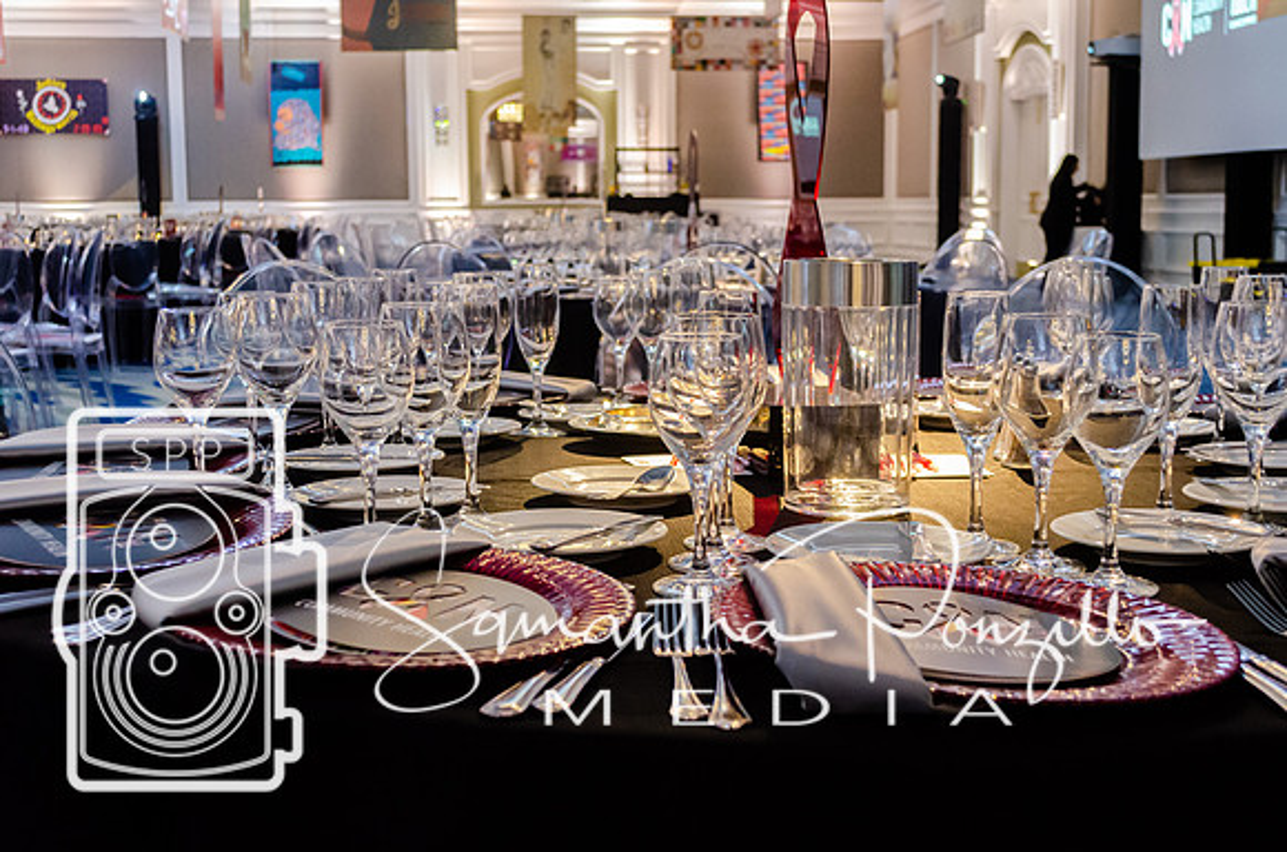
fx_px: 1733
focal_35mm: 49
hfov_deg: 40.7
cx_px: 644
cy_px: 426
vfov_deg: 27.6
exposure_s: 1/20
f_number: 4.8
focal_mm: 32
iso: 3200
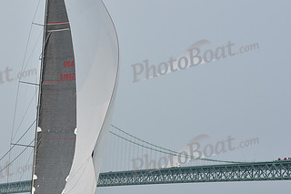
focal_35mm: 127
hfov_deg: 16.1
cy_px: 119
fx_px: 1026
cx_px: 85
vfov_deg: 10.8
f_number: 7.1
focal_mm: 70
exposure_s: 1/1250
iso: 250
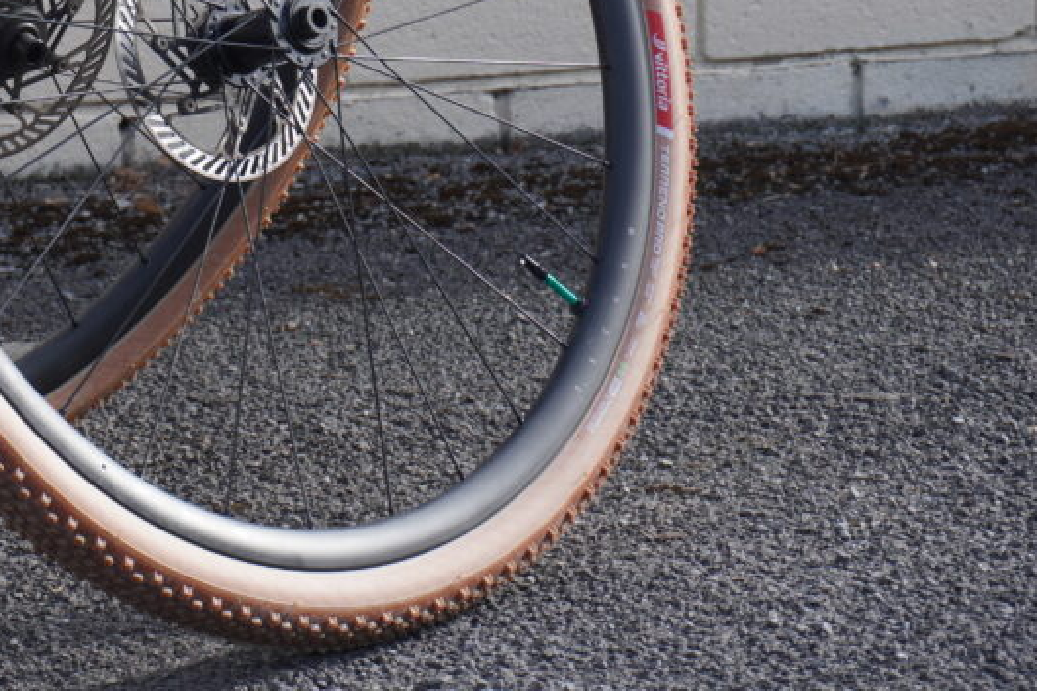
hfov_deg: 14.0
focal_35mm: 145
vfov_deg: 9.4
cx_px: 137
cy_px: 28
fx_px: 4175
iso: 100
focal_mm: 50
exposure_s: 1/200
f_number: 6.3
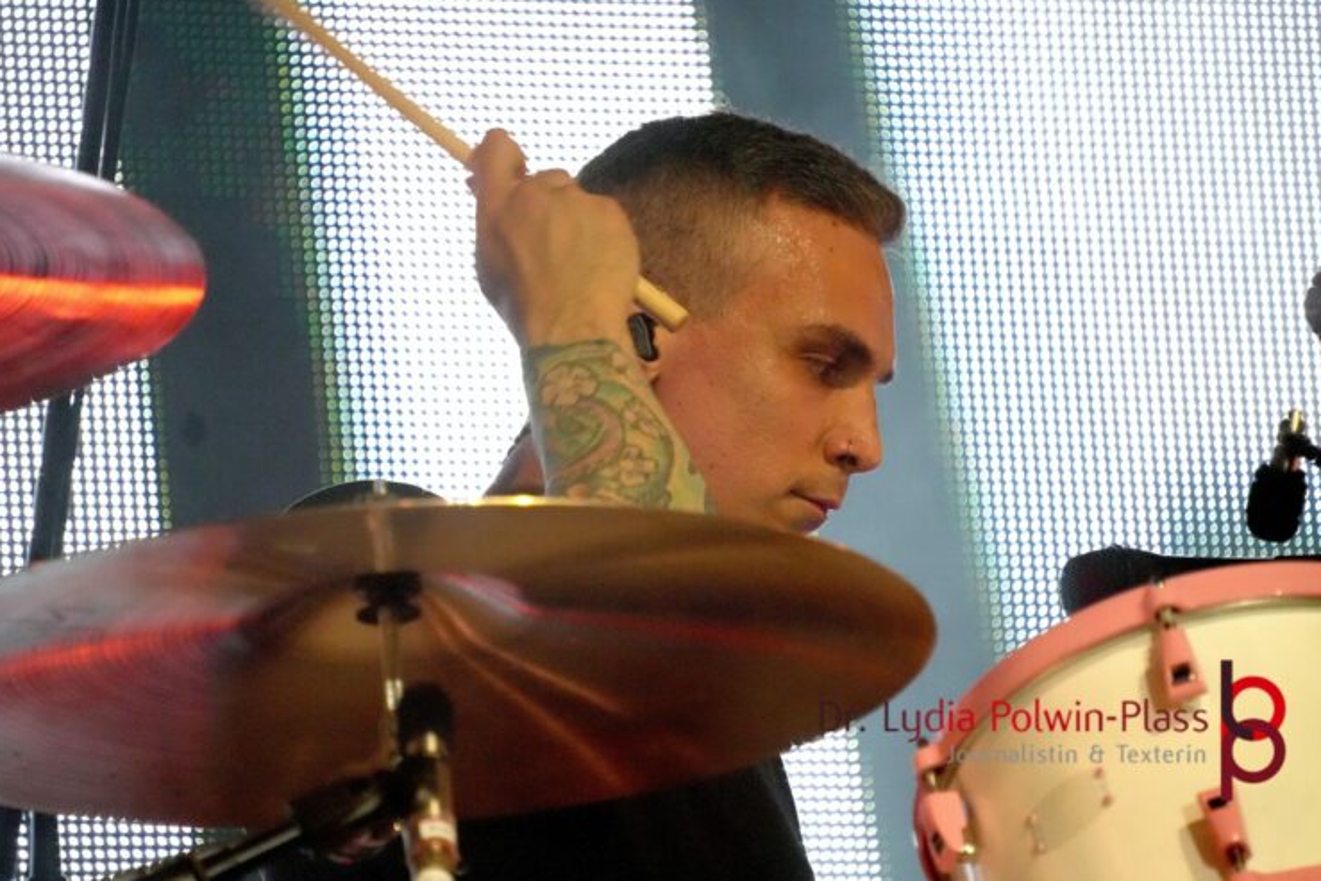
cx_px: 647
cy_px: 431
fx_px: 13505
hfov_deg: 5.6
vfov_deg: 3.7
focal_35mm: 368
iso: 6400
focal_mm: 236
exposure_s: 1/400
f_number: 6.3
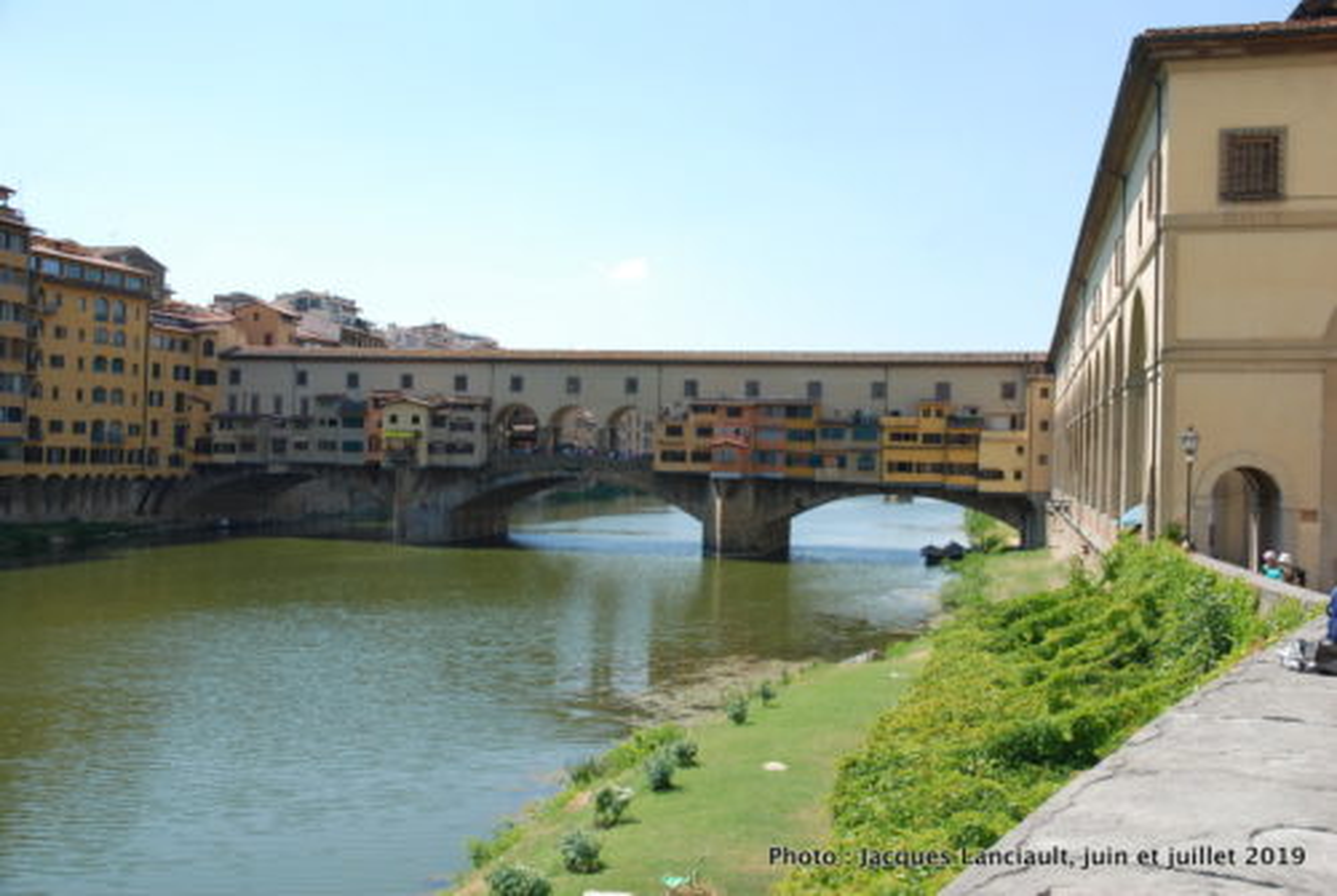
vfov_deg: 37.0
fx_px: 1339
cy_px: 448
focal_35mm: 36
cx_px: 668
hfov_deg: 53.1
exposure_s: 1/200
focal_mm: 24
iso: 100
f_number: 7.1
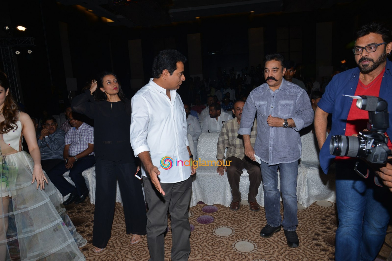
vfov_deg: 53.1
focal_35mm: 24
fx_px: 261
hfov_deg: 73.7
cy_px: 130
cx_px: 196
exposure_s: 1/125
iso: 320
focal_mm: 24
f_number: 8
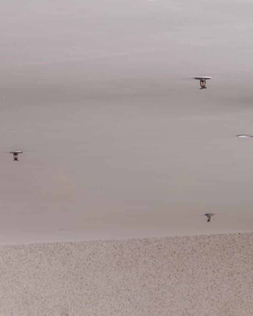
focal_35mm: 372
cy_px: 423
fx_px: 3481
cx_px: 276
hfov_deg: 4.2
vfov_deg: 5.2
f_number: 11
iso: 200
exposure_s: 1/2.8
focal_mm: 100
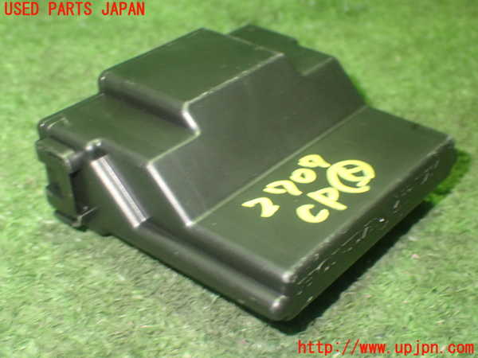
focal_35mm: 50
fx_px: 690
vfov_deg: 29.1
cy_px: 179
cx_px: 239
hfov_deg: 38.2
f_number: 3.2
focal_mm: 9.01
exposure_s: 1/15
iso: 800
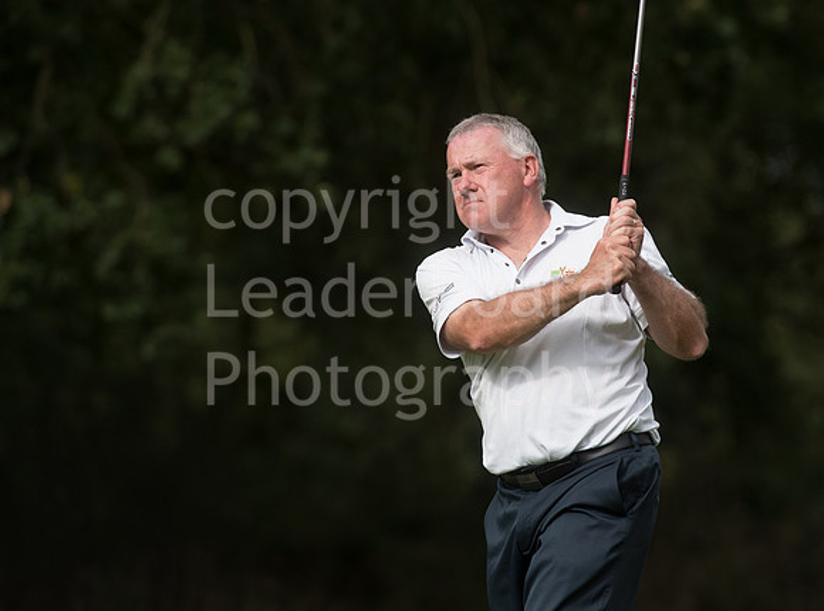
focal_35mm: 390
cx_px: 535
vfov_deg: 3.8
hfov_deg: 5.1
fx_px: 9250
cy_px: 270
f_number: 5.6
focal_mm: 300
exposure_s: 1/2500
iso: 500
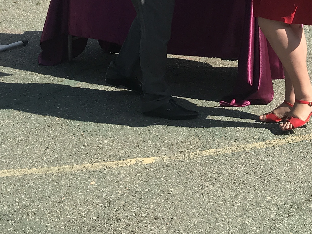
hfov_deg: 21.2
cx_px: 226
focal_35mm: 92
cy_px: -92
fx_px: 829
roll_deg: -1.7
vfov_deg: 15.1
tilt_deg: -3.6
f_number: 1.8
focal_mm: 3.99
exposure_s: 1/1623
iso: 20
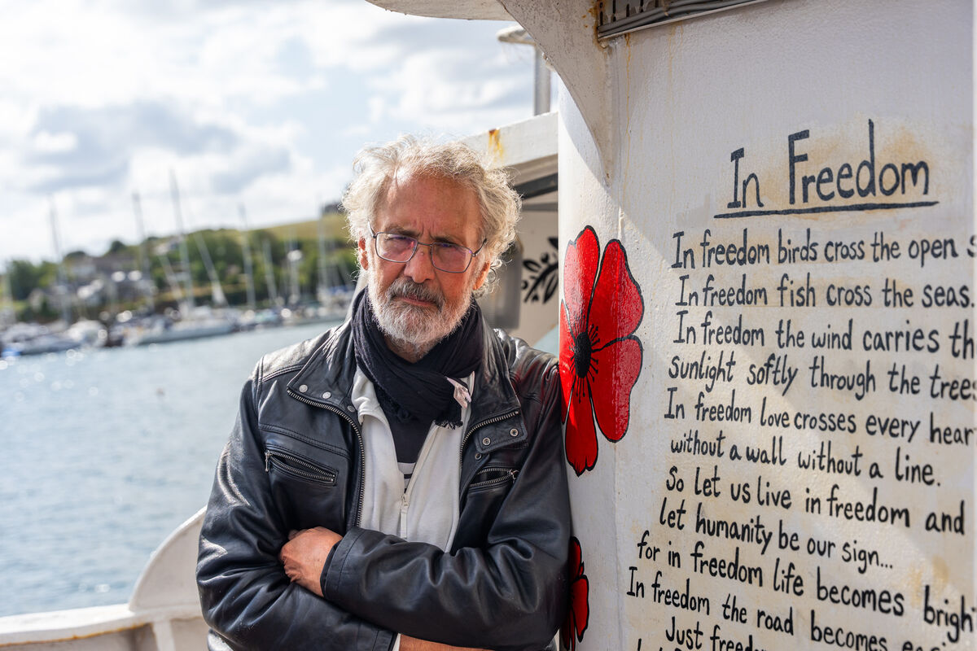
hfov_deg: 40.0
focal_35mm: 50
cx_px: 488
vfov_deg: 27.3
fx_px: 1343
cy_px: 326
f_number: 4
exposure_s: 1/1000
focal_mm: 49.5
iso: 160
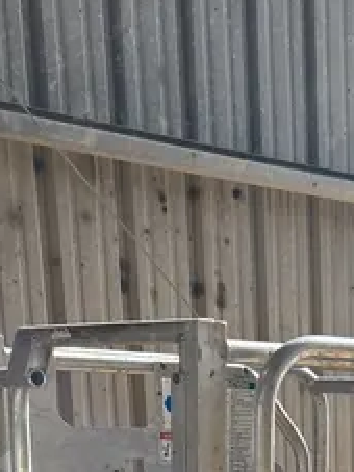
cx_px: 371
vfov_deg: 19.5
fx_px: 1146
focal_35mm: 84
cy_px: 754
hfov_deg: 17.1
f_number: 1.5
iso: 50
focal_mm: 5.7
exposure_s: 1/2083
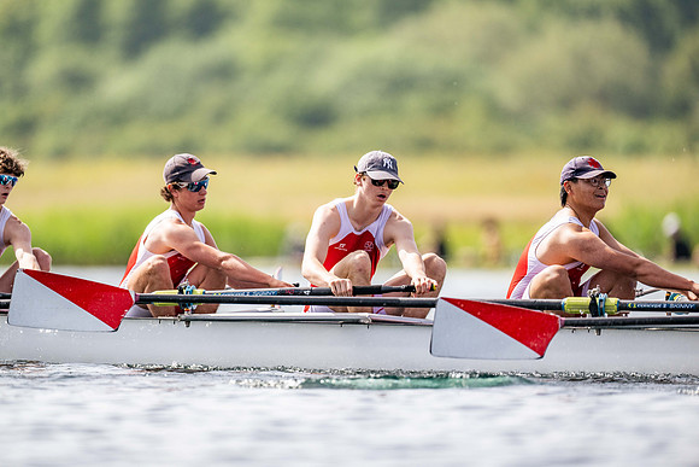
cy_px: 234
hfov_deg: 3.4
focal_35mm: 600
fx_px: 11652
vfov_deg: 2.3
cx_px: 350
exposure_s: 1/2500
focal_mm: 600
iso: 220
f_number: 4
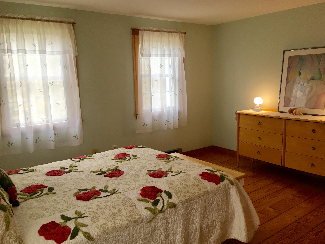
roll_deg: +1.6
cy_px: 119
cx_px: 167
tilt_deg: -7.8
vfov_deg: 46.8
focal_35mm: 30
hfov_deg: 60.0
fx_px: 282
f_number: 2.2
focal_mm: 4.15
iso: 25
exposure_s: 1/40
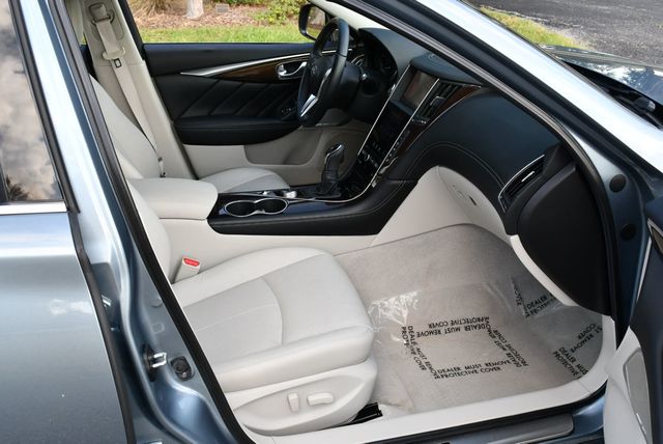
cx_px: 332
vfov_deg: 36.9
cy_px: 222
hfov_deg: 53.1
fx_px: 664
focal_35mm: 36
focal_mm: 18
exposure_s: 1/250
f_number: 5.6
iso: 360
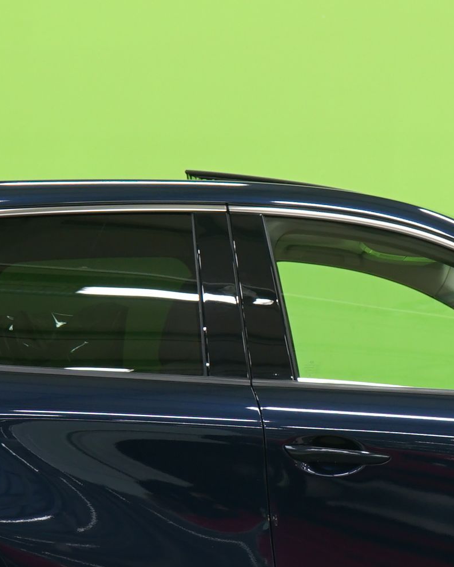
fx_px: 2938
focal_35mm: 175
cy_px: 329
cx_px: 389
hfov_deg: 8.8
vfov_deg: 11.0
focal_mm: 47
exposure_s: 1/6
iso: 400
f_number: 5
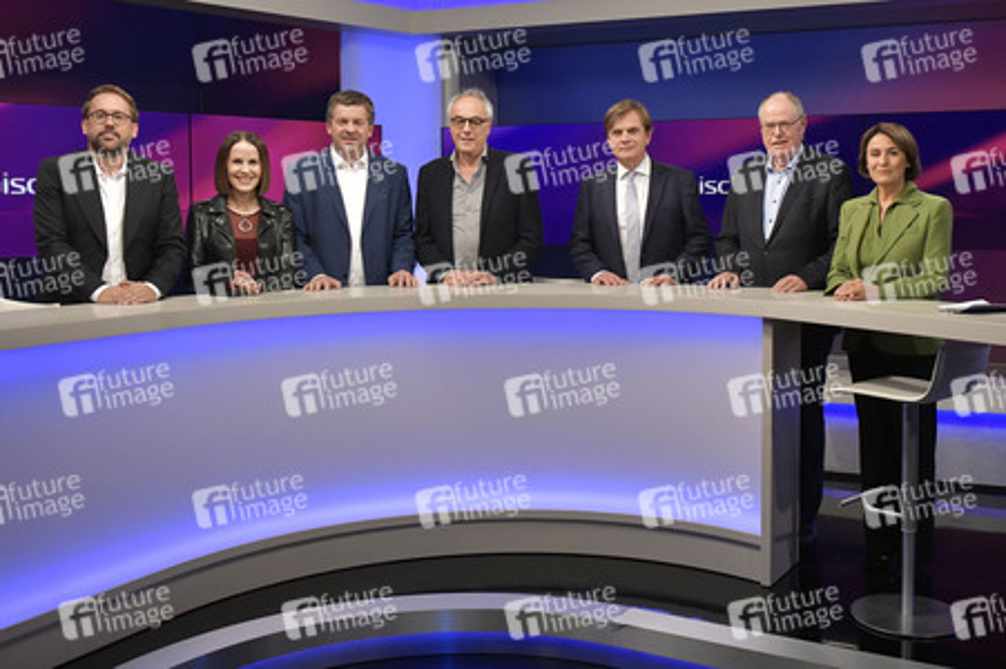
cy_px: 334
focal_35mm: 29
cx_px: 503
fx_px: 810
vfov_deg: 44.9
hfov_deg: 63.7
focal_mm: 29
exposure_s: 1/200
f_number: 6.3
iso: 2500
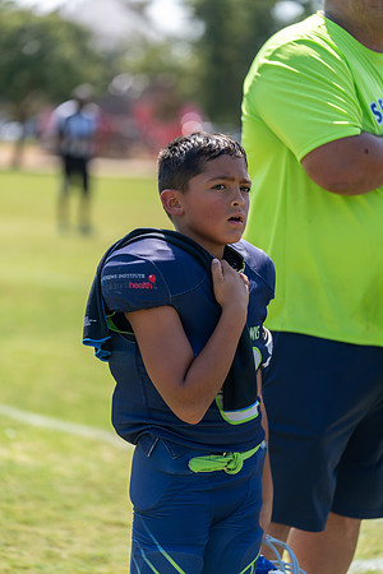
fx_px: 1851
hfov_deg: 11.8
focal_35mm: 116
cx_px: 192
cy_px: 287
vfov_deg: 17.6
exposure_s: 1/800
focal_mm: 116
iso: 100
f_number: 2.8
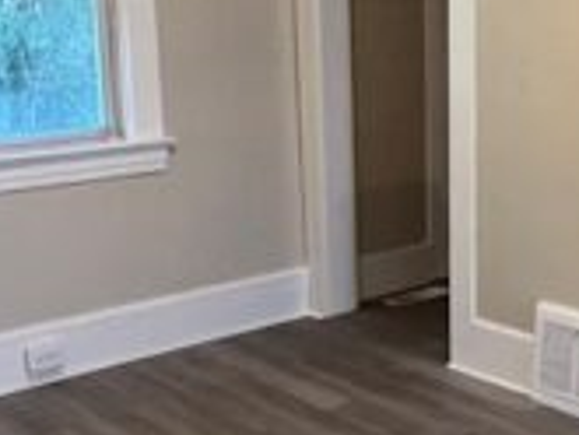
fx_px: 1055
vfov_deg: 23.3
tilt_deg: -12.9
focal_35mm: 63
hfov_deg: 30.0
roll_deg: -0.2
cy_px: 207
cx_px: 463
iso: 400
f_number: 1.8
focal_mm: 1.57
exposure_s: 1/60
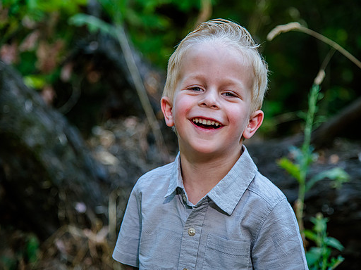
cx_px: 187
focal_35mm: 117
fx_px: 1220
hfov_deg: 16.8
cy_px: 132
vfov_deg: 12.7
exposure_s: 1/320
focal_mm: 105
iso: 800
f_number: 4
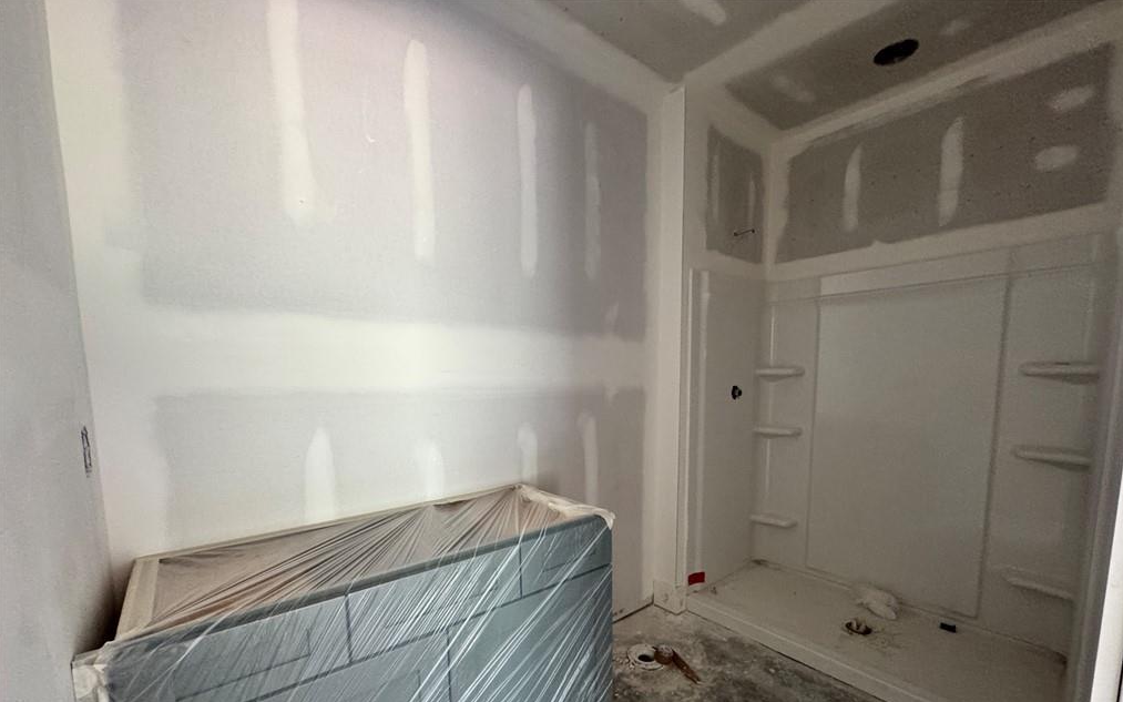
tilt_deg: -6.4
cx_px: 565
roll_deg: +0.5
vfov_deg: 74.0
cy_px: 421
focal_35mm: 15
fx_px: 459
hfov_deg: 101.5
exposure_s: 1/60
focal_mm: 2.22
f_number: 2.2
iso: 400
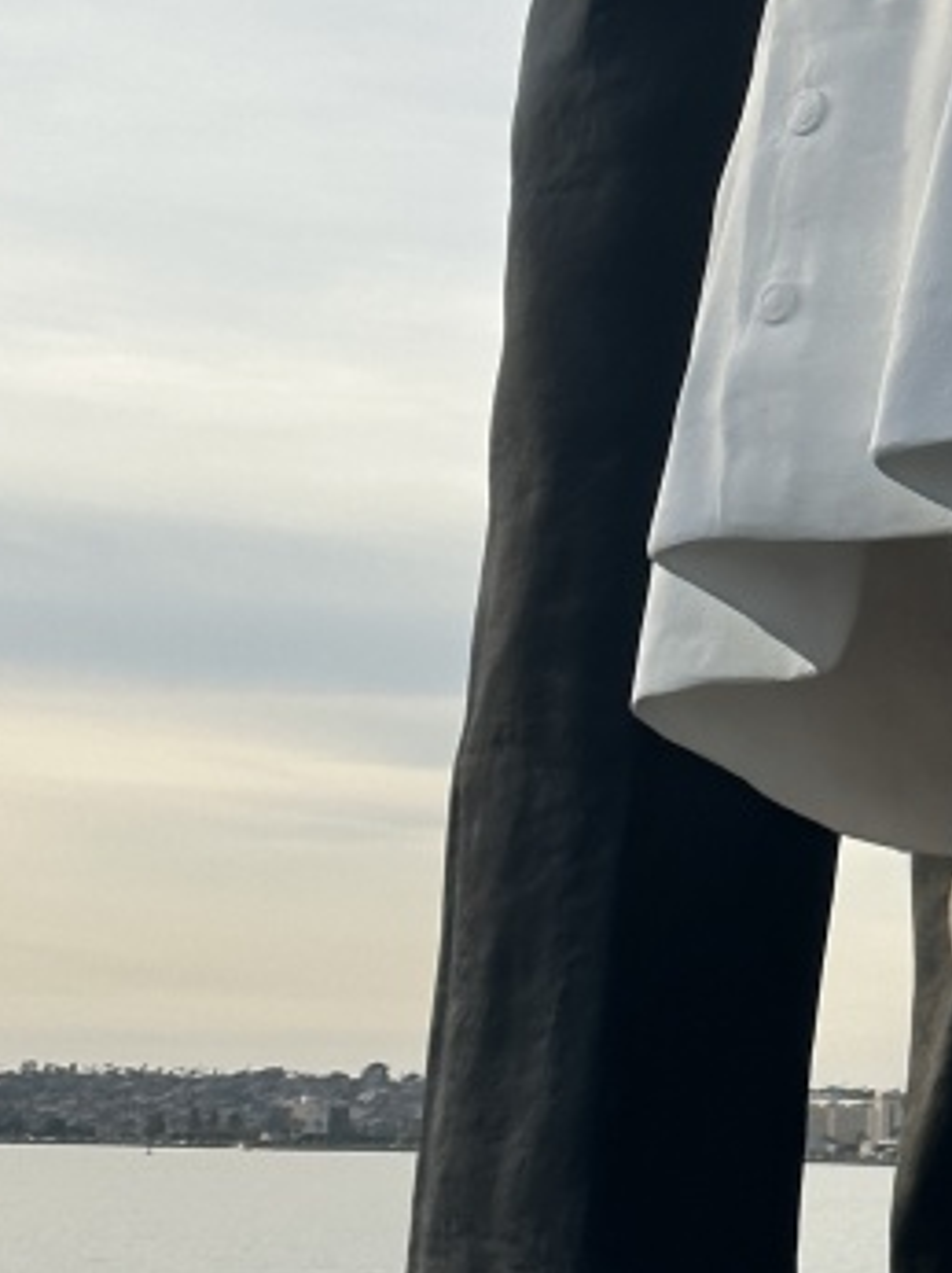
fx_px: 5434
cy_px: 221
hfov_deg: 9.8
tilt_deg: +9.9
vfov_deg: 13.3
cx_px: 1209
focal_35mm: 148
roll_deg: -2.6
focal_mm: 6.86
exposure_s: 1/2160
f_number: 1.78
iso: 64
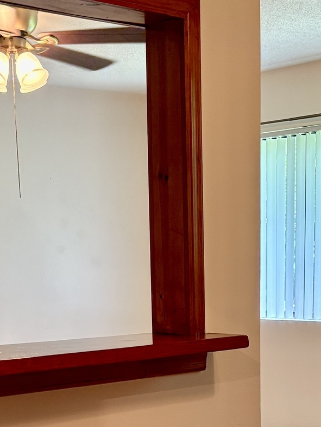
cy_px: 434
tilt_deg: -10.1
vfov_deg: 24.4
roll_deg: +1.2
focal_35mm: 76
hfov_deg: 19.4
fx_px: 940
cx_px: 181
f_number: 1.6
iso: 200
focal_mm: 5.96
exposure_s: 1/60
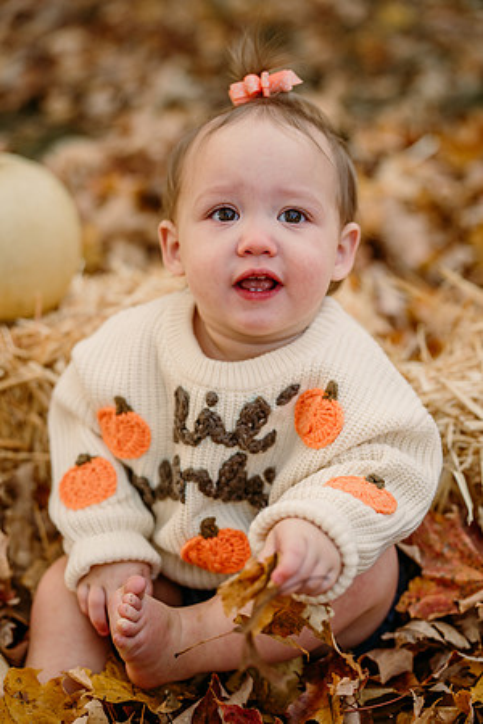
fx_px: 1348
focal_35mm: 67
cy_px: 362
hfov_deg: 20.3
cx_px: 242
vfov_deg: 30.1
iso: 250
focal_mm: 67
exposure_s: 1/400
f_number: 2.5
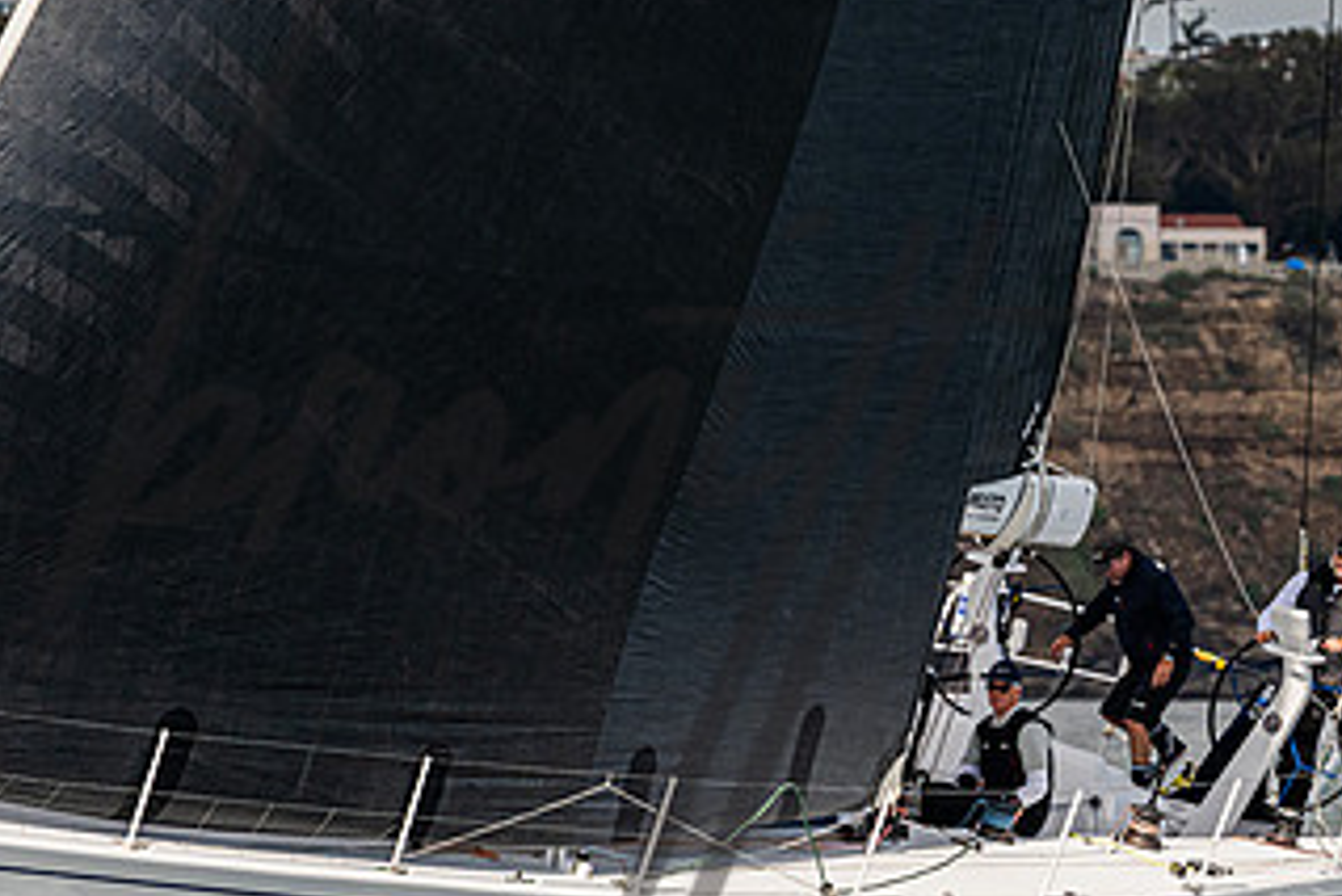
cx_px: 518
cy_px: 268
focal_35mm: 580
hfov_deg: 3.6
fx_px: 21630
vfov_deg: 2.4
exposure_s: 1/5000
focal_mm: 250
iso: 400
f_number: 5.6
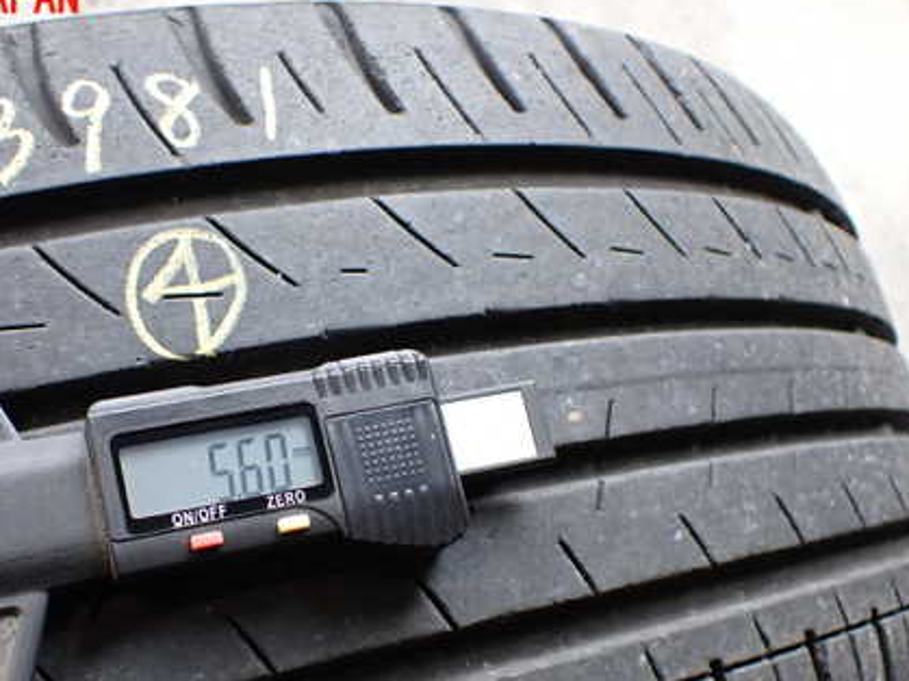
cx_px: 336
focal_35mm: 43
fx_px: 1129
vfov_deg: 33.3
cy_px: 460
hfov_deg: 43.5
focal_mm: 5.4
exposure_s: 1/125
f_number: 2.3
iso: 200
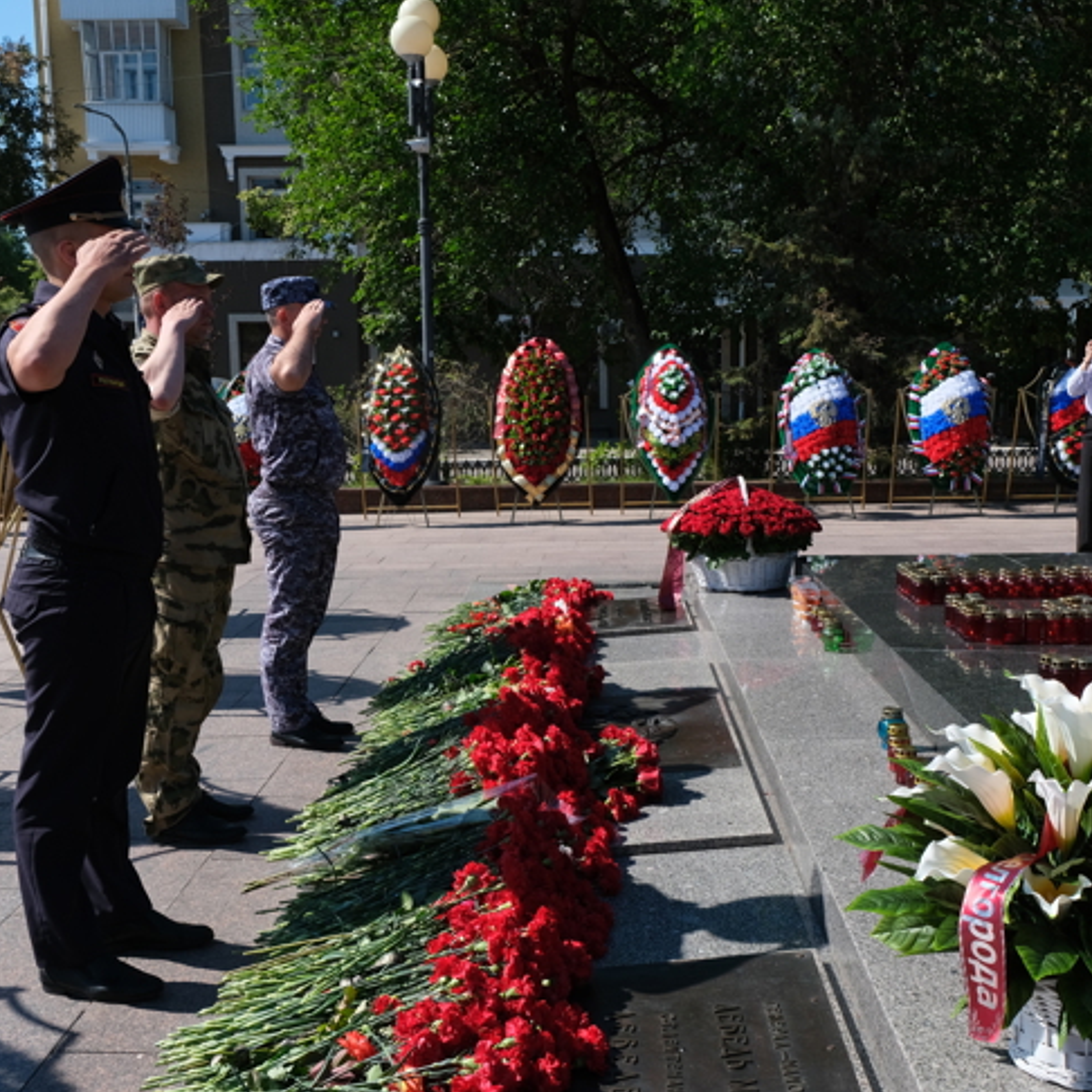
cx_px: 607
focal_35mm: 38
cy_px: 557
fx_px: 1356
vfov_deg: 43.9
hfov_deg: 43.8
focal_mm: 19.6
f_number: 8
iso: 320
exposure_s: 1/450
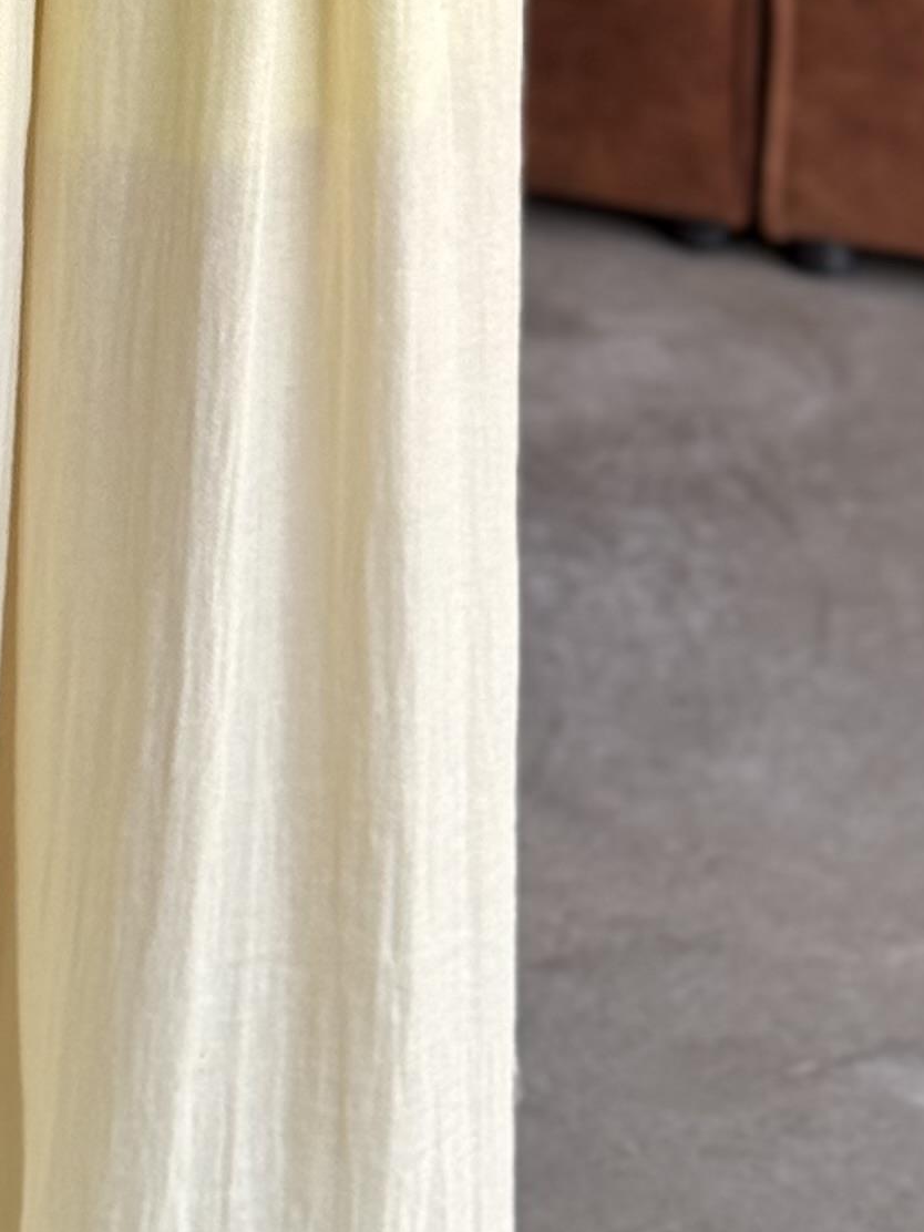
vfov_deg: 11.2
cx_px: -44
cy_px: -202
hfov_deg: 8.5
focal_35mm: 174
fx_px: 6193
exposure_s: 1/102
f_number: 1.78
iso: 100
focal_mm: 6.76
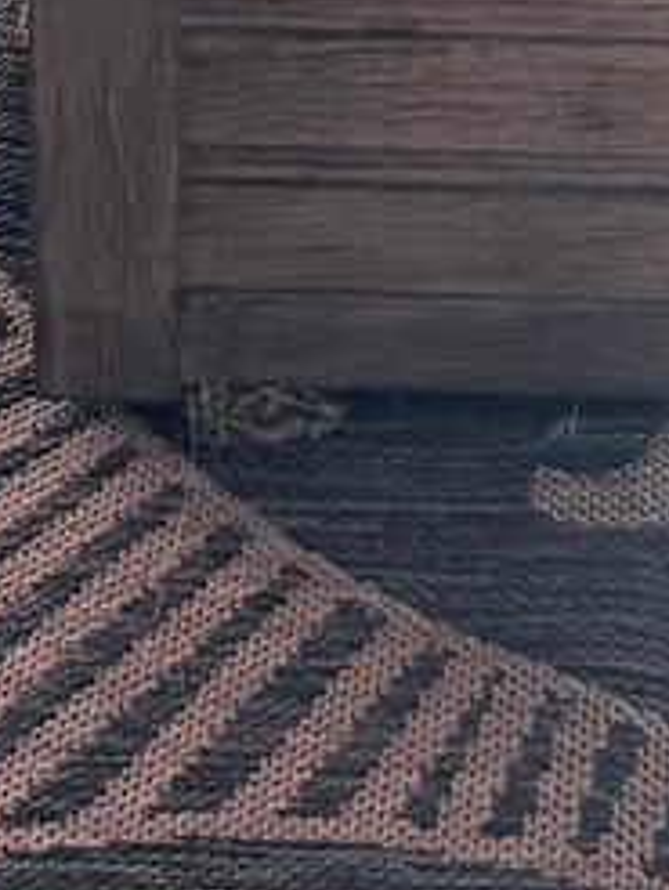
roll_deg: -1.0
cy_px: -2518
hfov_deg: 7.9
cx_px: 875
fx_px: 4810
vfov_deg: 7.7
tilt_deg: -9.9
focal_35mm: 187
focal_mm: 6.76
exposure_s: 1/257
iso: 100
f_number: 1.78
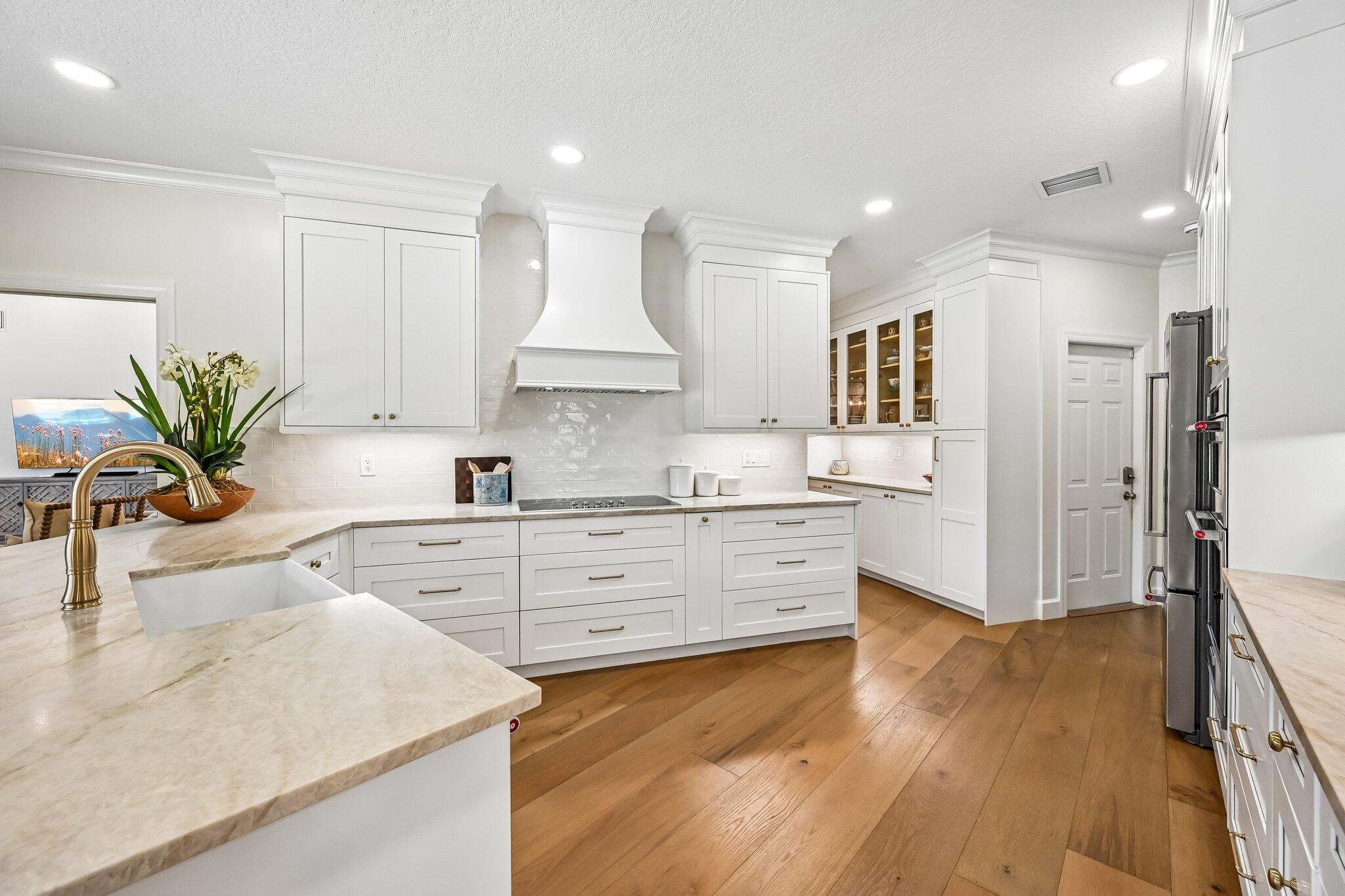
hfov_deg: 104.3
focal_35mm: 14
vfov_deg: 81.2
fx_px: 523
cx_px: 672
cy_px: 448
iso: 2500
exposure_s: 1/200
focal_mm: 14
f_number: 8
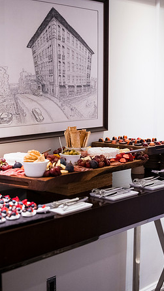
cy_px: 146
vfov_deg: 36.0
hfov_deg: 20.7
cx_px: 69
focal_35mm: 58
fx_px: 449
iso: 2200
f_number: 2.2
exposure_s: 1/200
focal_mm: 55
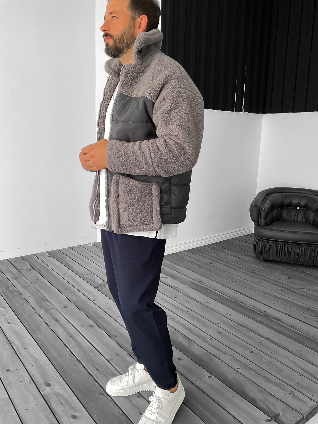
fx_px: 355
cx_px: 159
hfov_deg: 48.2
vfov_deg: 61.7
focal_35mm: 29
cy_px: 212
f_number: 1.8
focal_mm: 3
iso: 32
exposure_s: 1/120
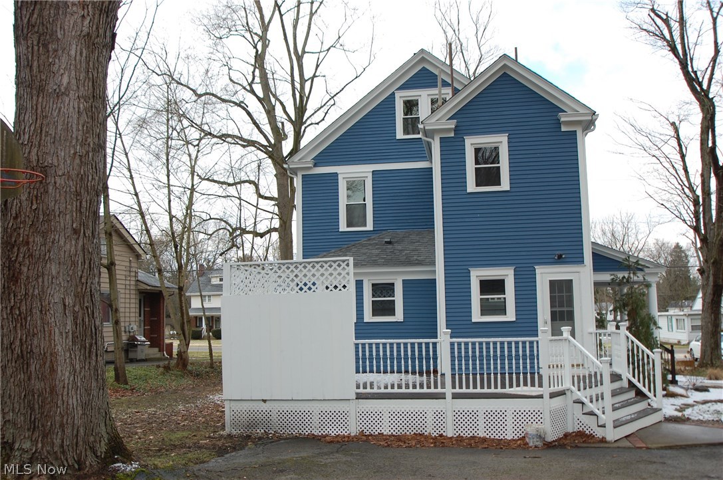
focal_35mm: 32
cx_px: 362
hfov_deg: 59.5
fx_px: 632
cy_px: 240
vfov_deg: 41.6
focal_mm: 21
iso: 200
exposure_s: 1/200
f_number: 7.1
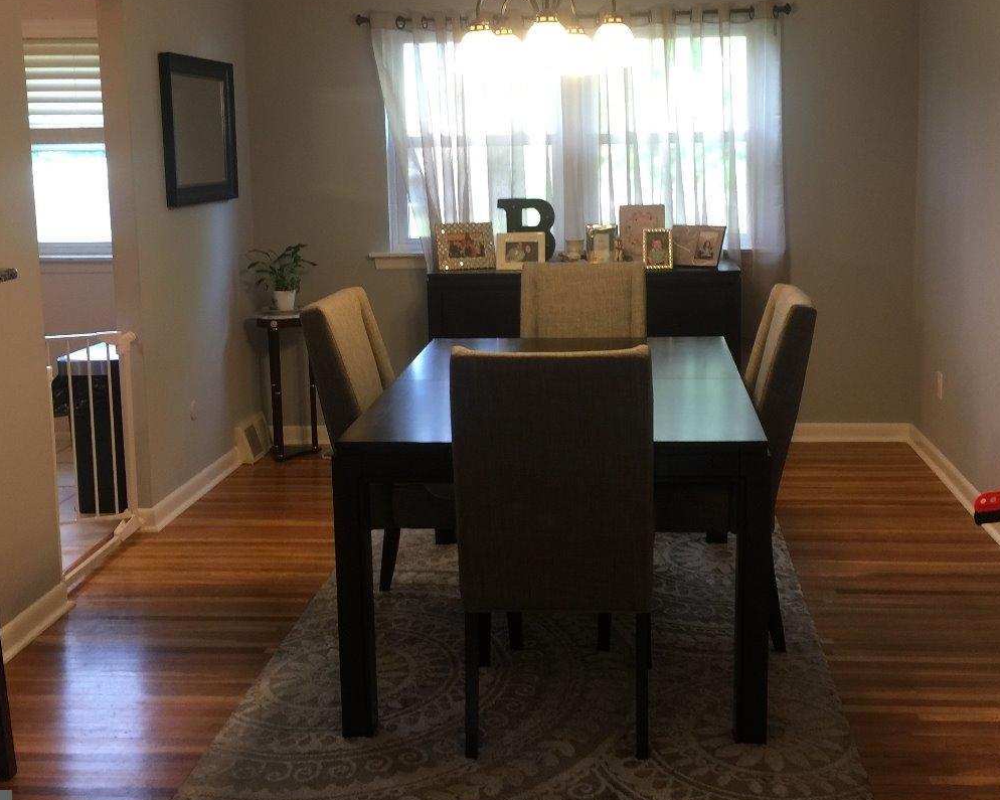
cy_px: 304
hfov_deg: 44.7
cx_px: 560
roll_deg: -0.7
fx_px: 1213
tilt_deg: -7.4
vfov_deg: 36.3
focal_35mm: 41
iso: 32
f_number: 2.2
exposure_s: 1/15
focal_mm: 4.15
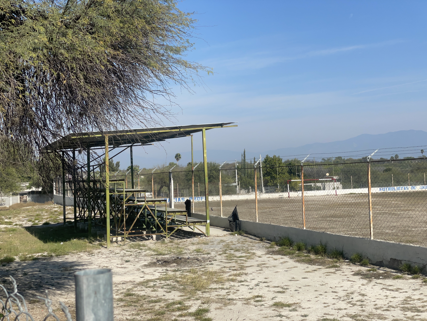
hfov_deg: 36.8
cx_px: 214
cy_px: 160
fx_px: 641
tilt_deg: +0.5
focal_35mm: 52
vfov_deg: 28.0
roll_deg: +3.3
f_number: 2
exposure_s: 1/2398
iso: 25
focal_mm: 6
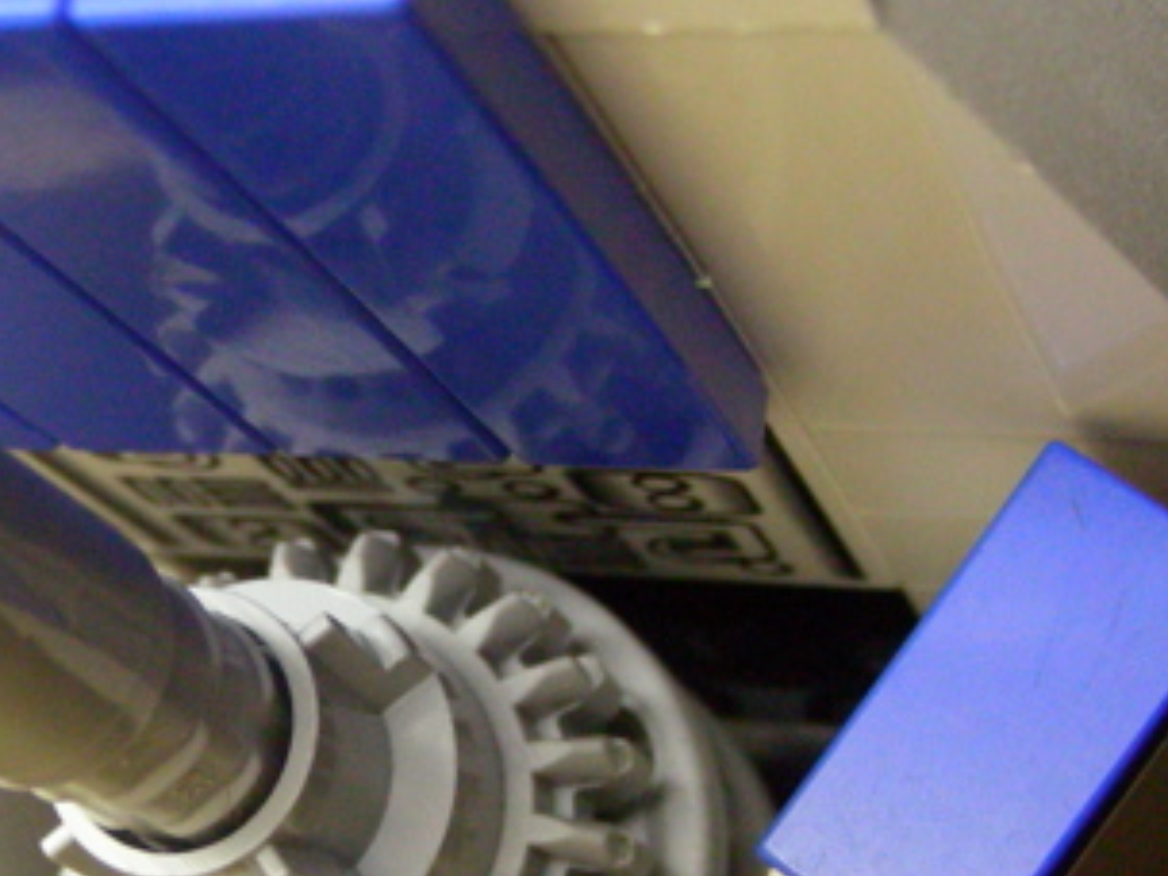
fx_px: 2699
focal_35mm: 80
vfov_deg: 18.2
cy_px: 734
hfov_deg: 24.1
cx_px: 269
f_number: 4
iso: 400
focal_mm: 6.3
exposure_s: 1/126
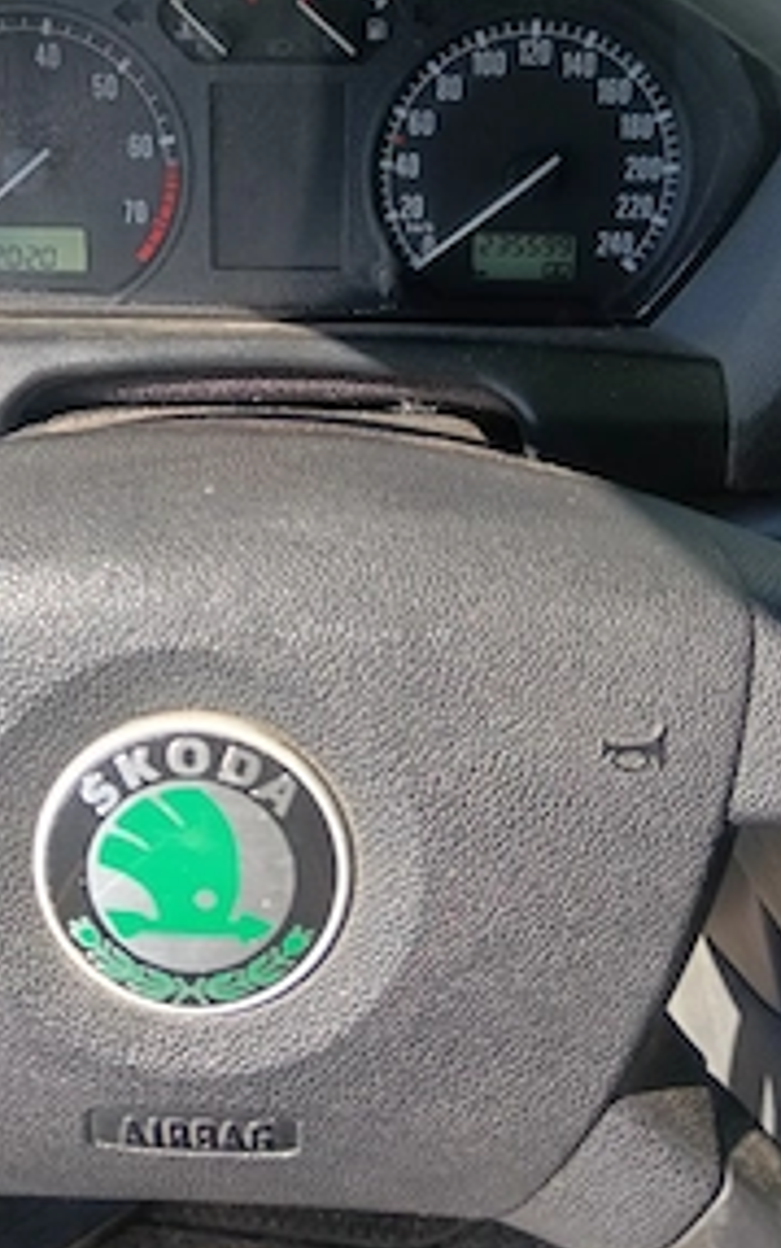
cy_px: 423
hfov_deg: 31.8
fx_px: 1361
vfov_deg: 48.5
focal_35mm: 40
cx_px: 266
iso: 100
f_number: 1.9
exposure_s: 1/154
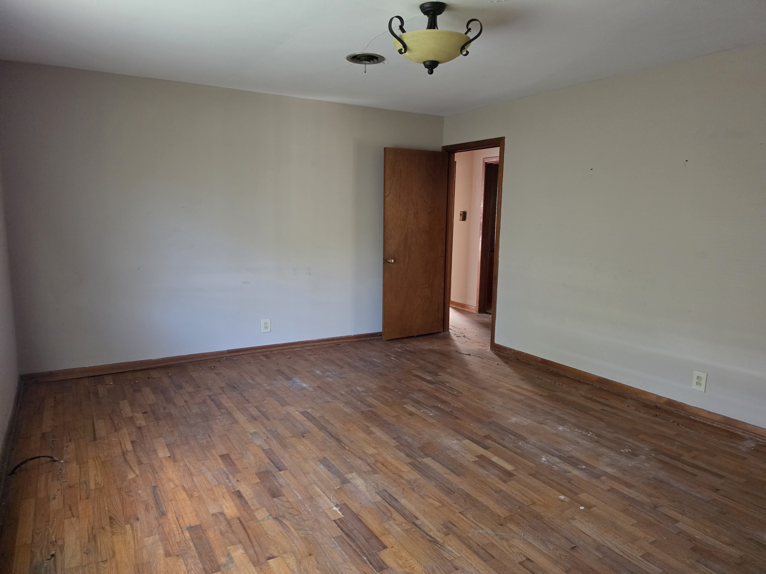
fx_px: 509
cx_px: 383
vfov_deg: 58.9
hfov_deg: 73.9
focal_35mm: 23
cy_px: 287
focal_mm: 6.5
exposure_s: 1/120
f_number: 1.4
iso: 1250
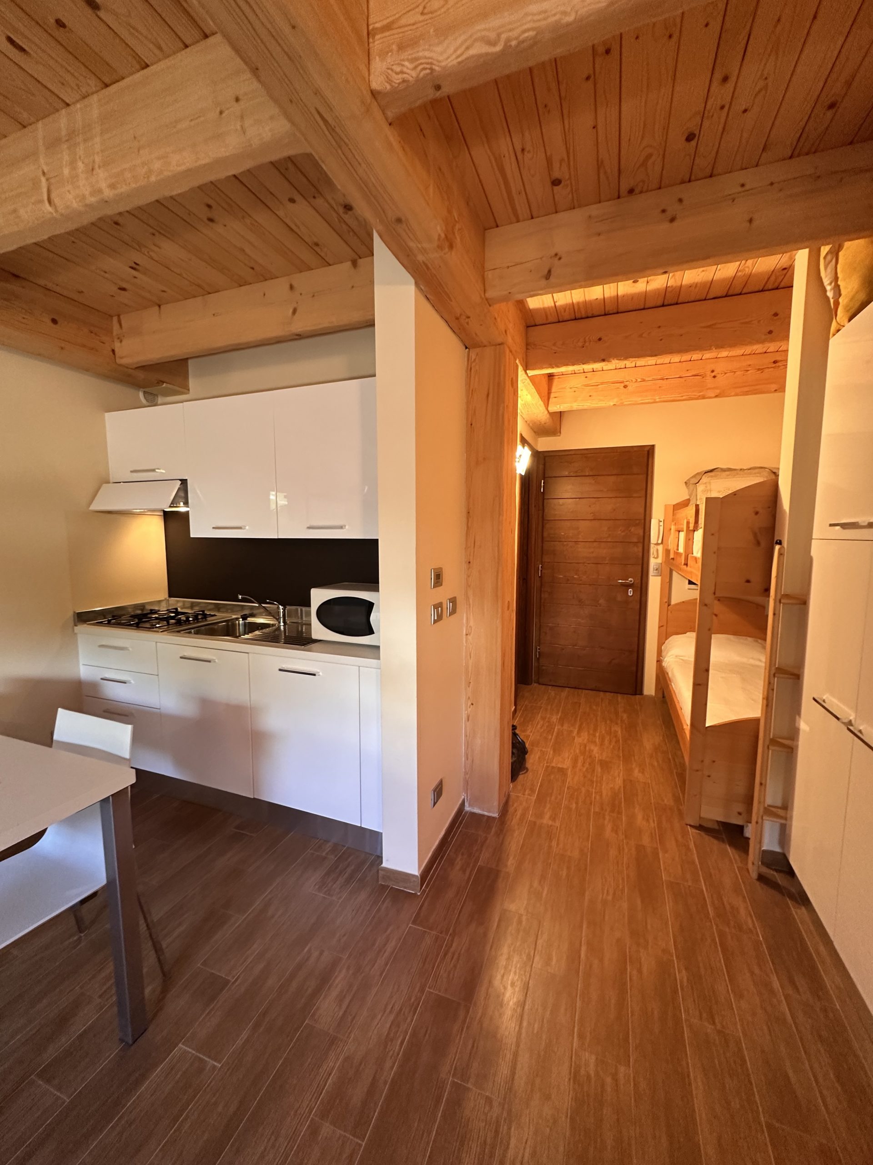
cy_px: 582
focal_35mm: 14
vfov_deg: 102.1
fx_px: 471
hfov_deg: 85.7
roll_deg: -0.4
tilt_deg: -4.8
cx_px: 436
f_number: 2.2
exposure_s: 1/50
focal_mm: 2.22
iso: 250
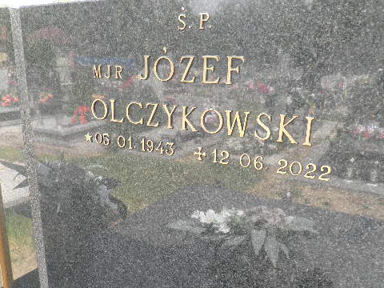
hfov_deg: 56.8
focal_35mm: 32
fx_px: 355
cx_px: 181
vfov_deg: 43.9
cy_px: 177
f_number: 3.3
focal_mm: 4.3
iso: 64
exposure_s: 1/125
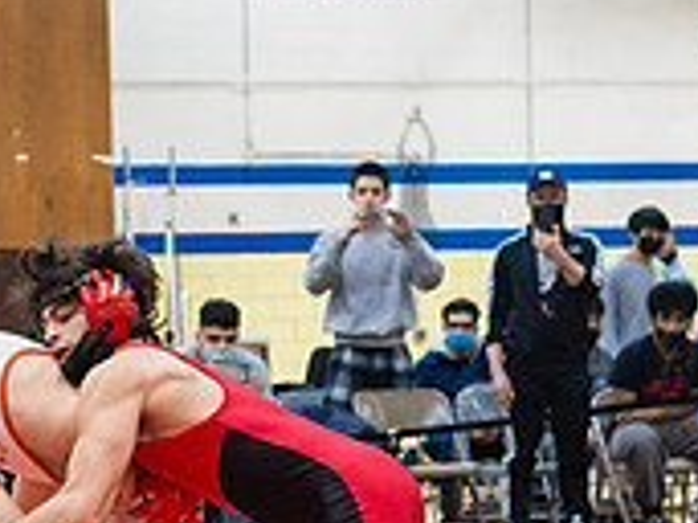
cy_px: 479
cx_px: 90
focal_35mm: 136
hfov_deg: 14.4
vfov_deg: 10.8
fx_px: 2740
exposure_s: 1/400
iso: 4000
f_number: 3.5
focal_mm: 35
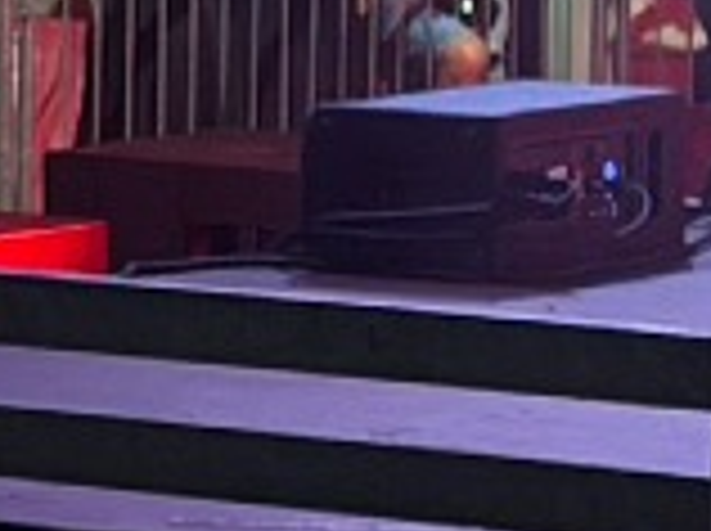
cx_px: -99
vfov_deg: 3.9
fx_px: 7486
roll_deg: -0.7
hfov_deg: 5.4
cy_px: -1314
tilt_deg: +6.5
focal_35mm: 365
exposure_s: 1/41
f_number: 1.78
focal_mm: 6.76
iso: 250
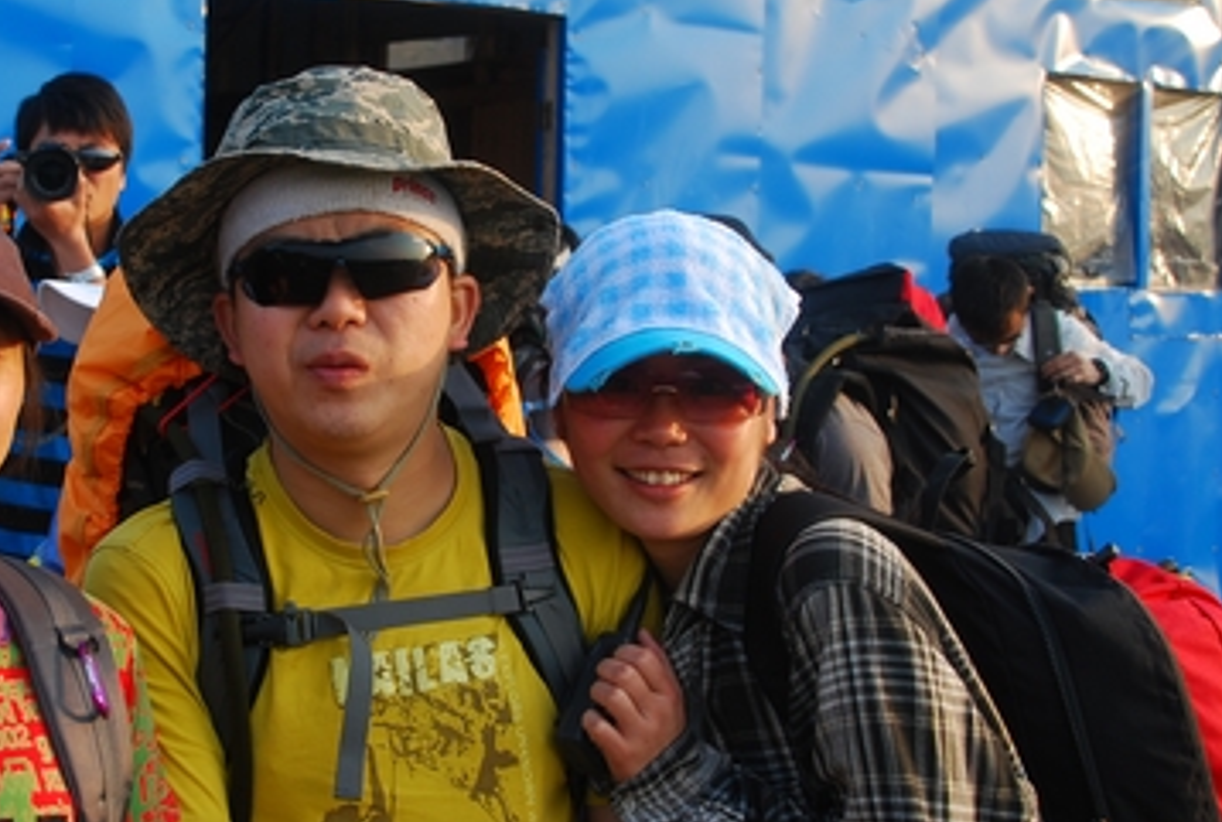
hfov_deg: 27.5
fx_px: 2480
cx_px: 372
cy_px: 333
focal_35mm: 73
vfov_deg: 18.8
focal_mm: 29
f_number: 6.3
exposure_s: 1/100
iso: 100
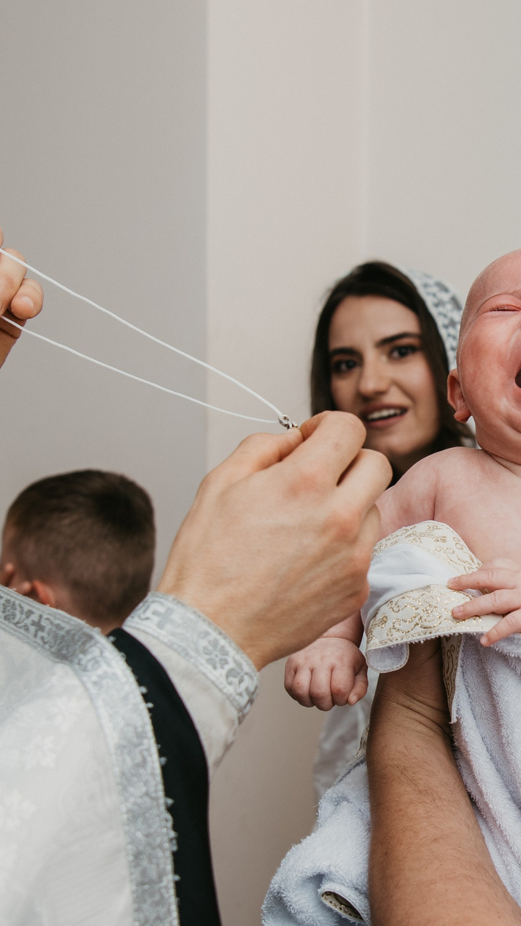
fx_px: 1620
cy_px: 533
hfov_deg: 17.7
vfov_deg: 31.8
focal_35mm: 66
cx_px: 558
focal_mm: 27
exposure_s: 1/160
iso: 125
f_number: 4
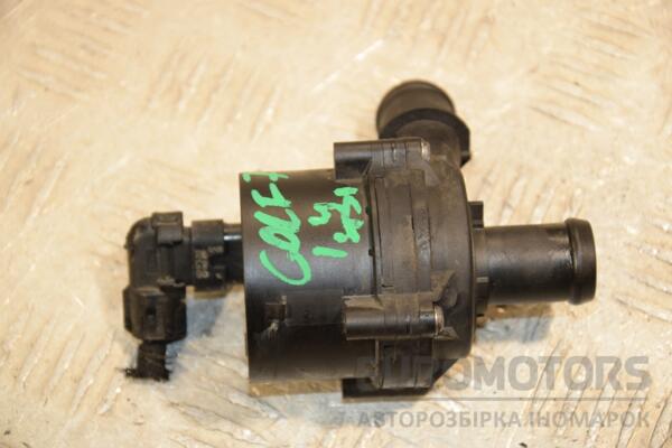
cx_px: 336
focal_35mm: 135
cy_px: 224
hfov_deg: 15.2
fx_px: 2520
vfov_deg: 10.2
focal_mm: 90
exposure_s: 1/200
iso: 800
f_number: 6.3
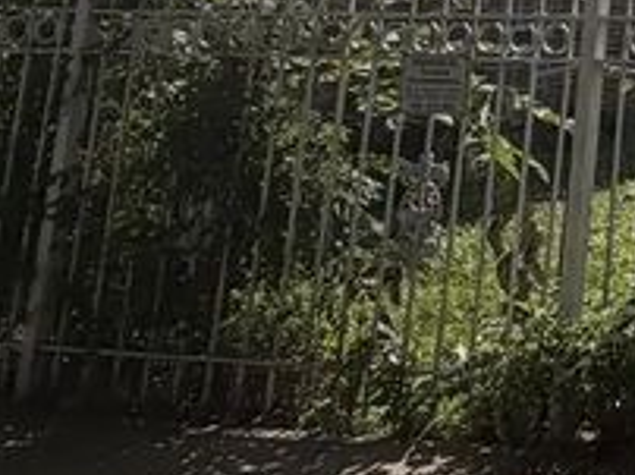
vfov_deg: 18.3
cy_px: -242
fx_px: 1301
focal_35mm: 71
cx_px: 1279
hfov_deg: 18.2
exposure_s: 1/1534
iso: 25
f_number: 2.2
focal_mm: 2.22
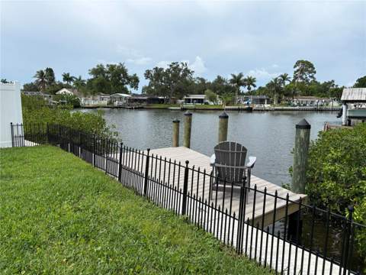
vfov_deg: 53.1
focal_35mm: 26
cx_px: 183
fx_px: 275
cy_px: 138
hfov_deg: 67.3
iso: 50
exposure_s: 1/2865
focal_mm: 5.96
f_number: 1.6
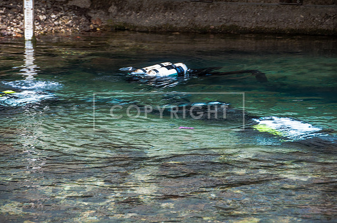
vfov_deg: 8.7
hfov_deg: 13.1
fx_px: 1472
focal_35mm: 158
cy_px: 112
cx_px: 168
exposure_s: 1/125
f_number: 5.6
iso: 220
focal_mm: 105
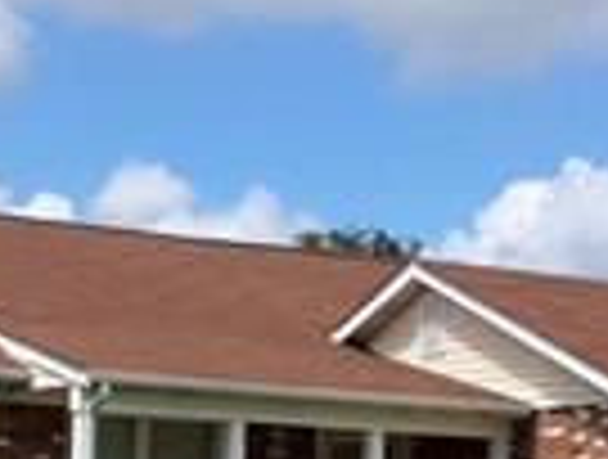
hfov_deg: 14.4
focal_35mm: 137
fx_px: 2413
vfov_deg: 10.7
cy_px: 554
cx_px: 266
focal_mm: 4.15
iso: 32
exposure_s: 1/2053
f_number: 2.2
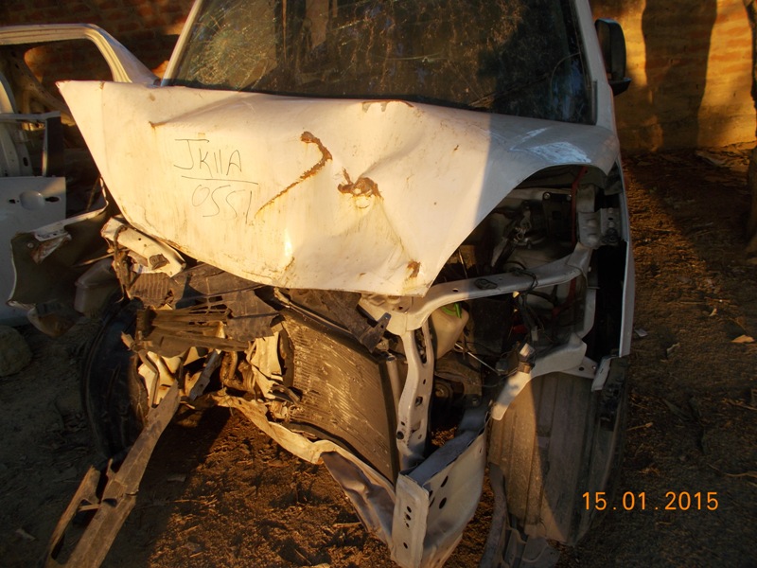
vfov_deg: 53.1
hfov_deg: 67.3
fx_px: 569
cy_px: 284
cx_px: 378
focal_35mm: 26
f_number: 3.2
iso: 80
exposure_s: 1/125
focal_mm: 4.6
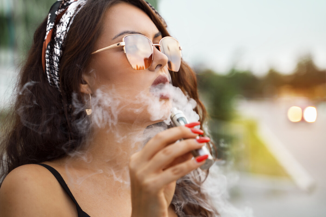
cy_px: 108
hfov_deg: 27.0
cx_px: 163
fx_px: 679
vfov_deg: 18.2
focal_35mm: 75
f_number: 3.2
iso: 200
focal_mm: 75
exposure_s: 1/160
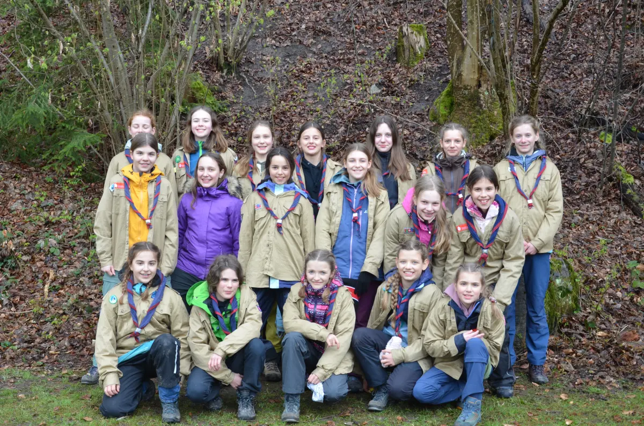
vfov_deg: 26.4
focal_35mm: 51
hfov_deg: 39.0
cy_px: 213
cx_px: 322
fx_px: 911
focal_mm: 34
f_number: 5
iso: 400
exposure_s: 1/100
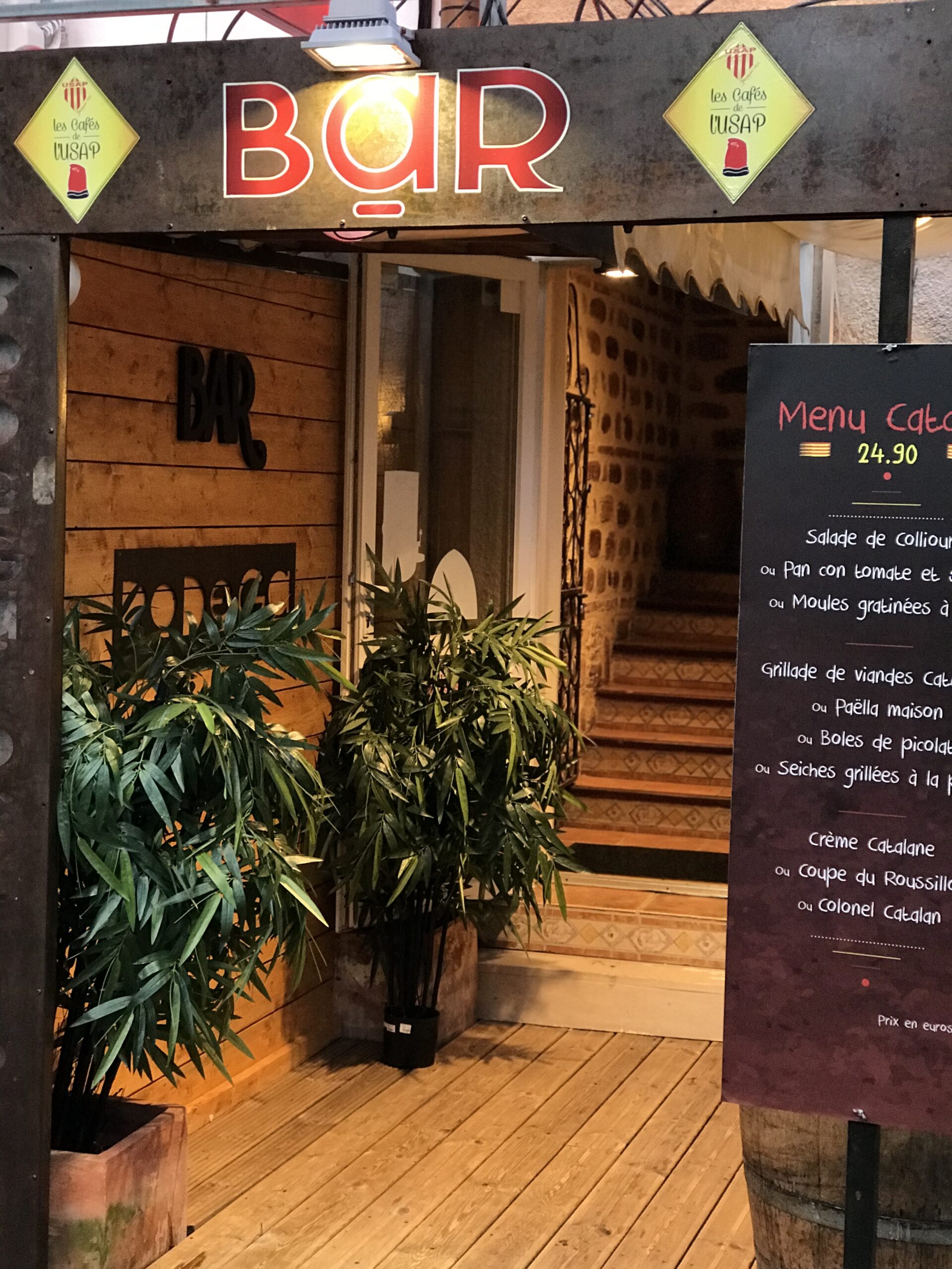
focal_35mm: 57
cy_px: 634
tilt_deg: -3.8
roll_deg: -1.7
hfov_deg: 25.7
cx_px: 476
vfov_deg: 33.8
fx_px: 2090
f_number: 2.8
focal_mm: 6.6
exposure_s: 1/50
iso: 160
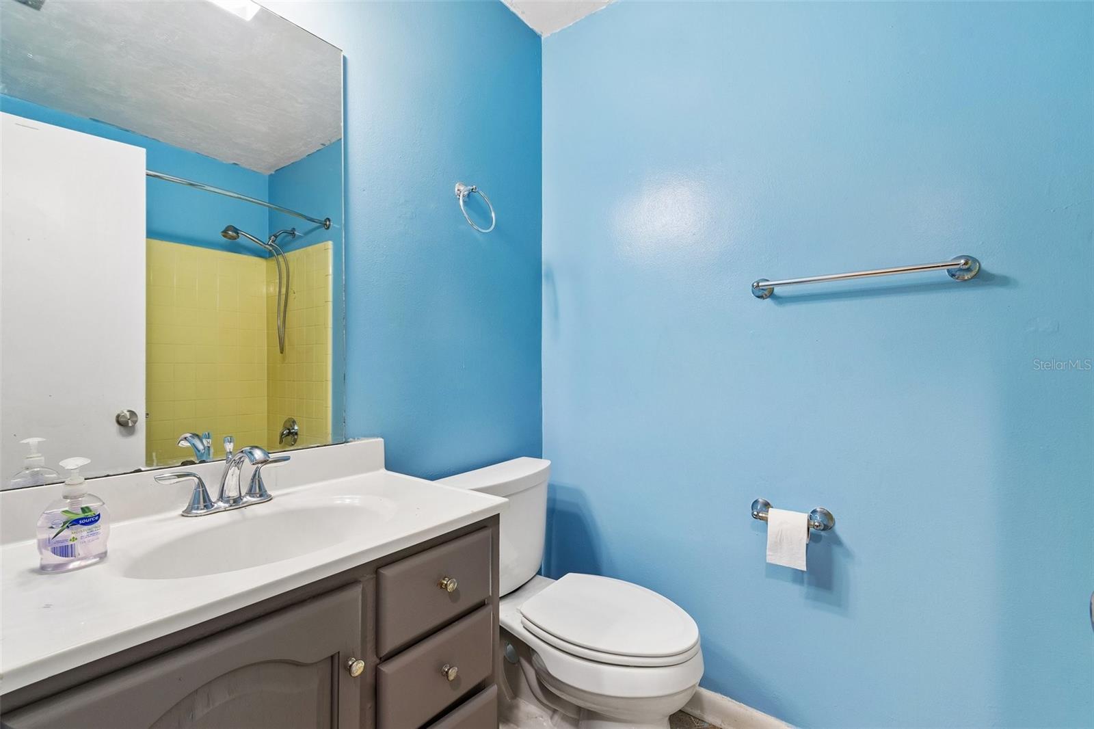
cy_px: 364
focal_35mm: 15
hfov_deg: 100.4
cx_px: 547
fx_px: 456
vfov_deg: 77.3
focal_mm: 10
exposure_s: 1/6
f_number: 8
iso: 200
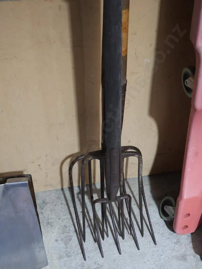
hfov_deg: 32.9
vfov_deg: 42.9
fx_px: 342
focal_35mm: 44
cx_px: 101
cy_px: 134
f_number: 4.7
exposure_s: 1/60
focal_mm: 22
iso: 1250
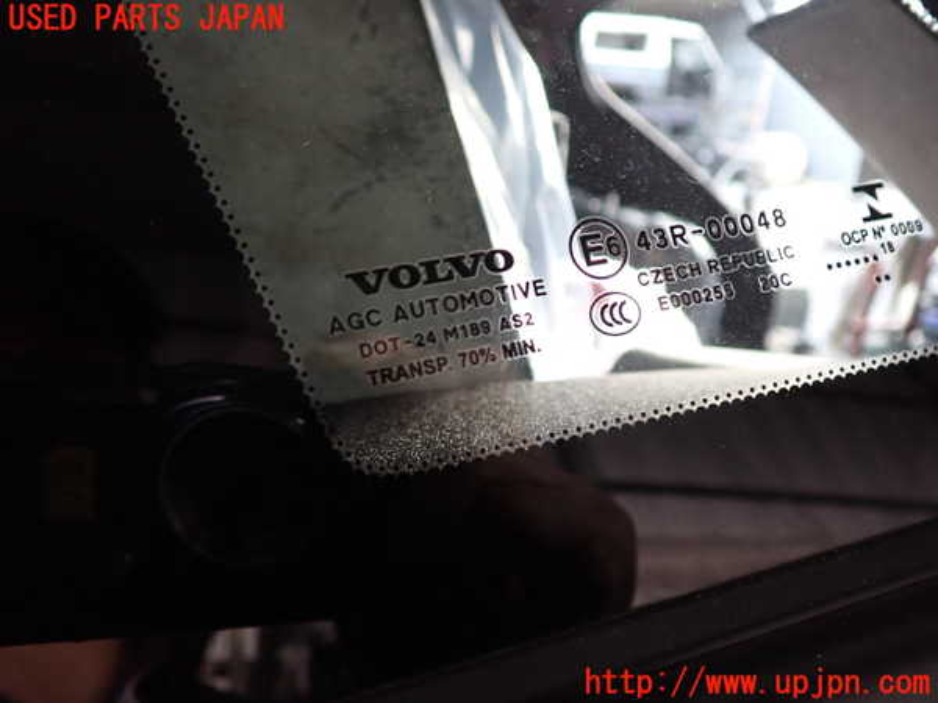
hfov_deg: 60.0
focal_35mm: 30
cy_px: 352
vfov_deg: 46.8
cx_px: 469
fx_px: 813
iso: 200
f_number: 2.3
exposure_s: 1/30
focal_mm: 5.4
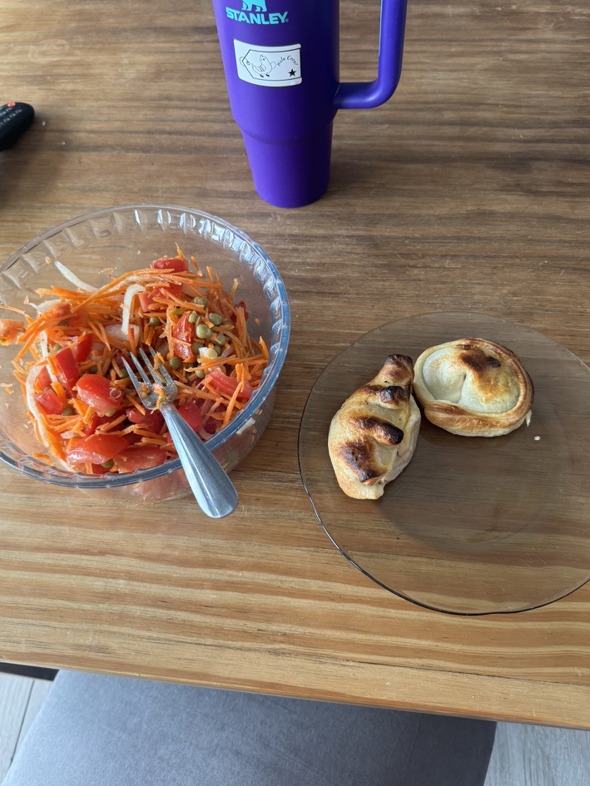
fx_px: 591
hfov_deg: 53.1
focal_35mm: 26
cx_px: 292
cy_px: 378
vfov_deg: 67.3
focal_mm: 6.76
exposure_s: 1/121
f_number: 1.78
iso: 160
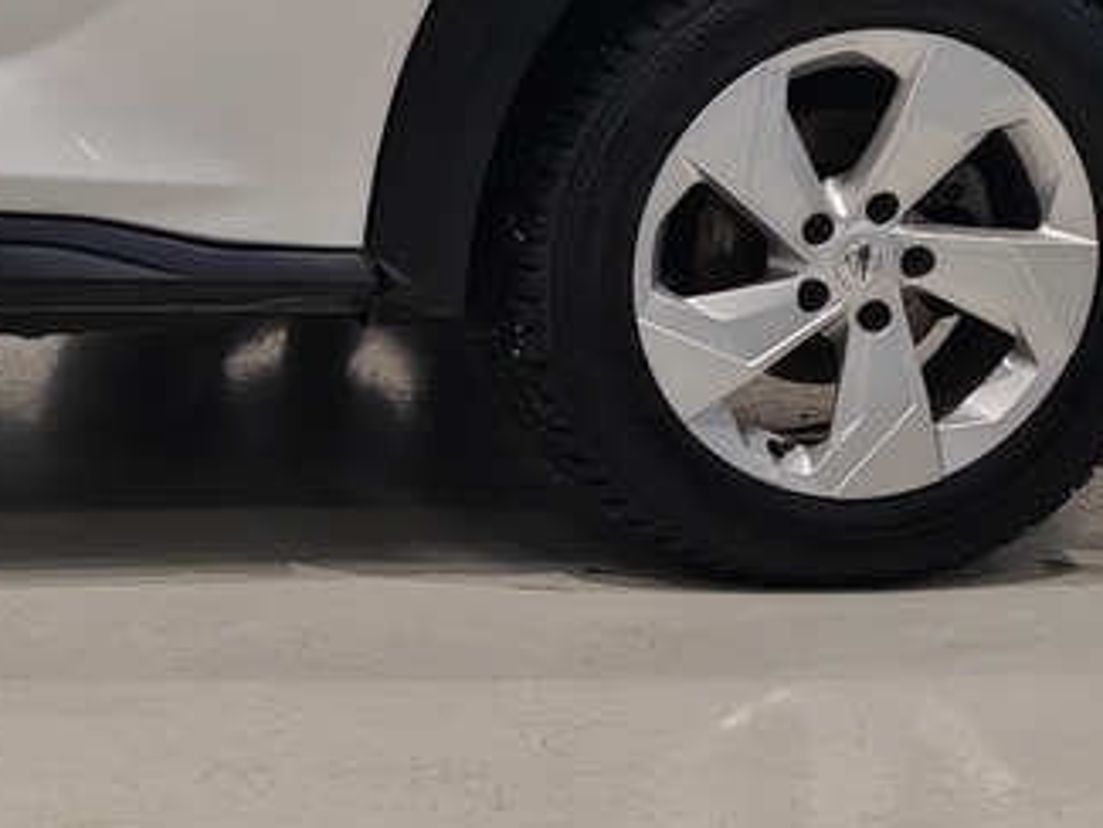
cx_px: -594
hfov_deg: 12.8
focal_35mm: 146
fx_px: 4654
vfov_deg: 10.1
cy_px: 64
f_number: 1.6
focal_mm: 5.4
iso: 80
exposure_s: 1/100
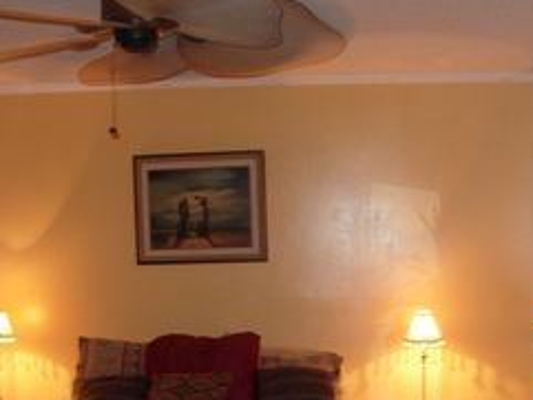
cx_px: 301
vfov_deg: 26.3
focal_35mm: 55
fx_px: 847
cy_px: 287
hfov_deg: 34.9
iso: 115
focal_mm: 7.5
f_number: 3.8
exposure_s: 1/5.6
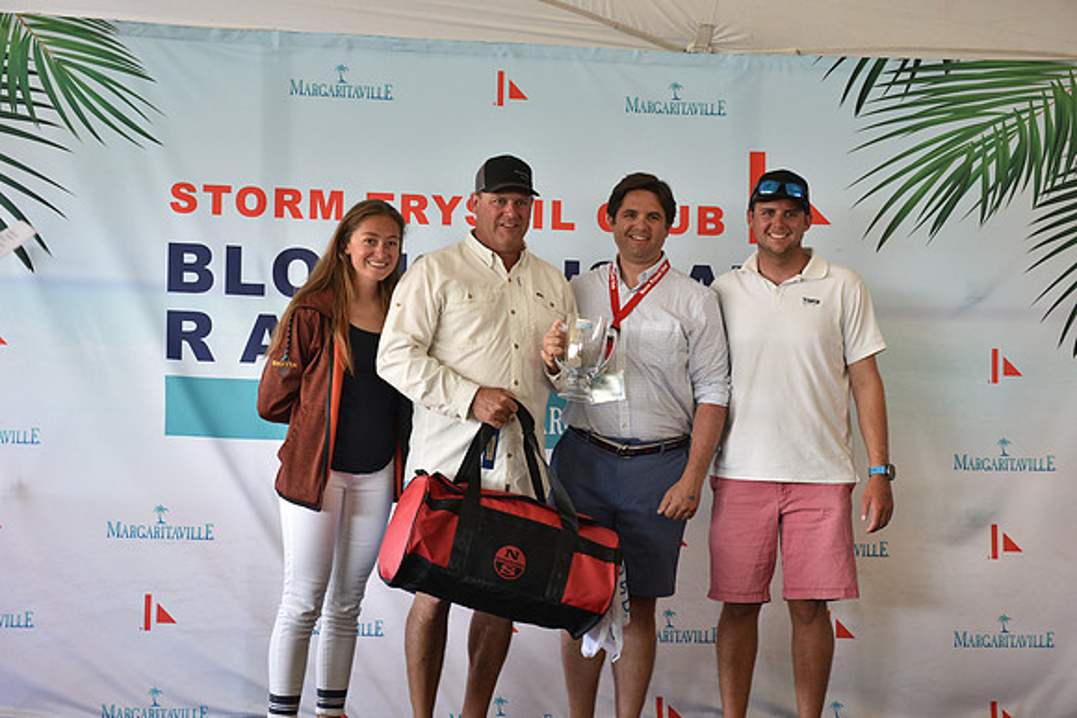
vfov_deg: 19.5
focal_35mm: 70
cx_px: 538
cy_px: 359
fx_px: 2095
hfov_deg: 28.8
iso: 800
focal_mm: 70
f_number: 4.5
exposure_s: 1/160
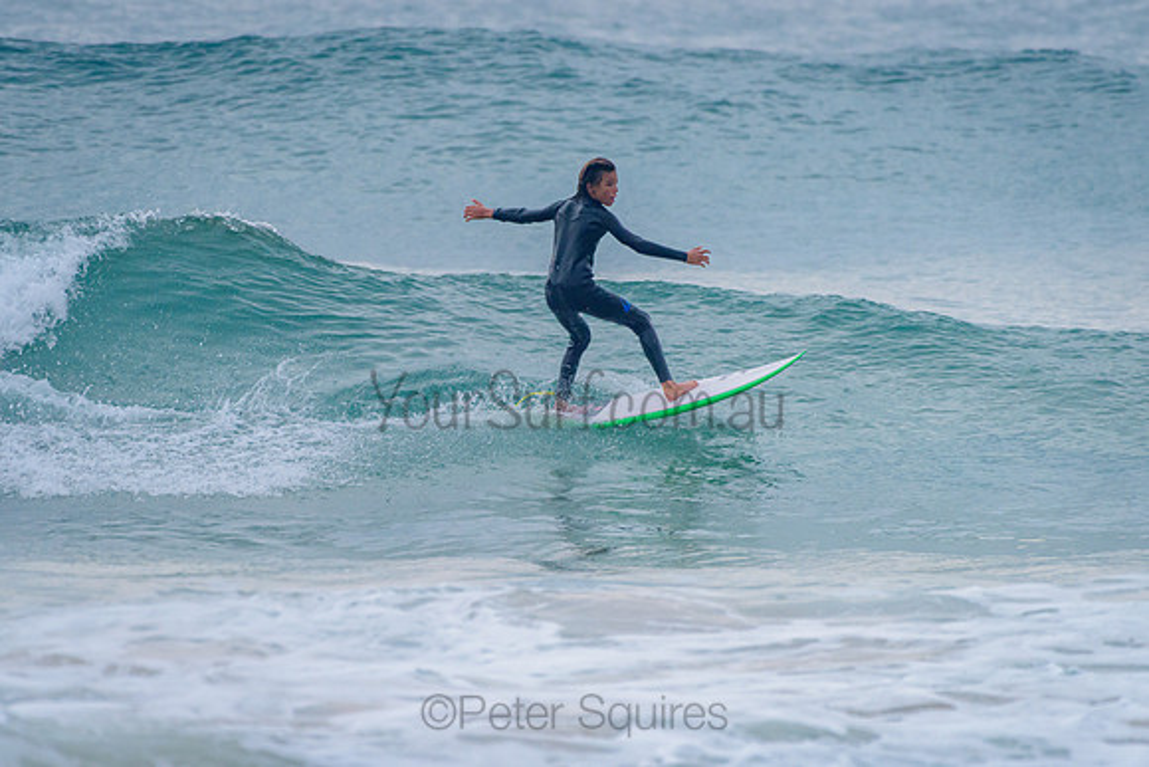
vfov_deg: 2.2
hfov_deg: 3.4
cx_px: 557
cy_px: 376
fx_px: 19573
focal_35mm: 613
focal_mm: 500
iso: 720
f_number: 5.6
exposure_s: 1/1600
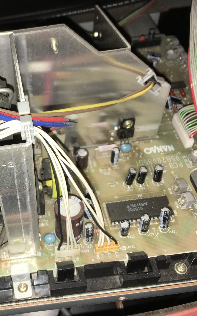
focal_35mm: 42
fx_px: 361
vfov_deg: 47.2
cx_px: 12
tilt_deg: -51.1
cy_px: 161
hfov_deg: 29.0
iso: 25
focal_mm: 4.15
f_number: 2.2
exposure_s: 1/35
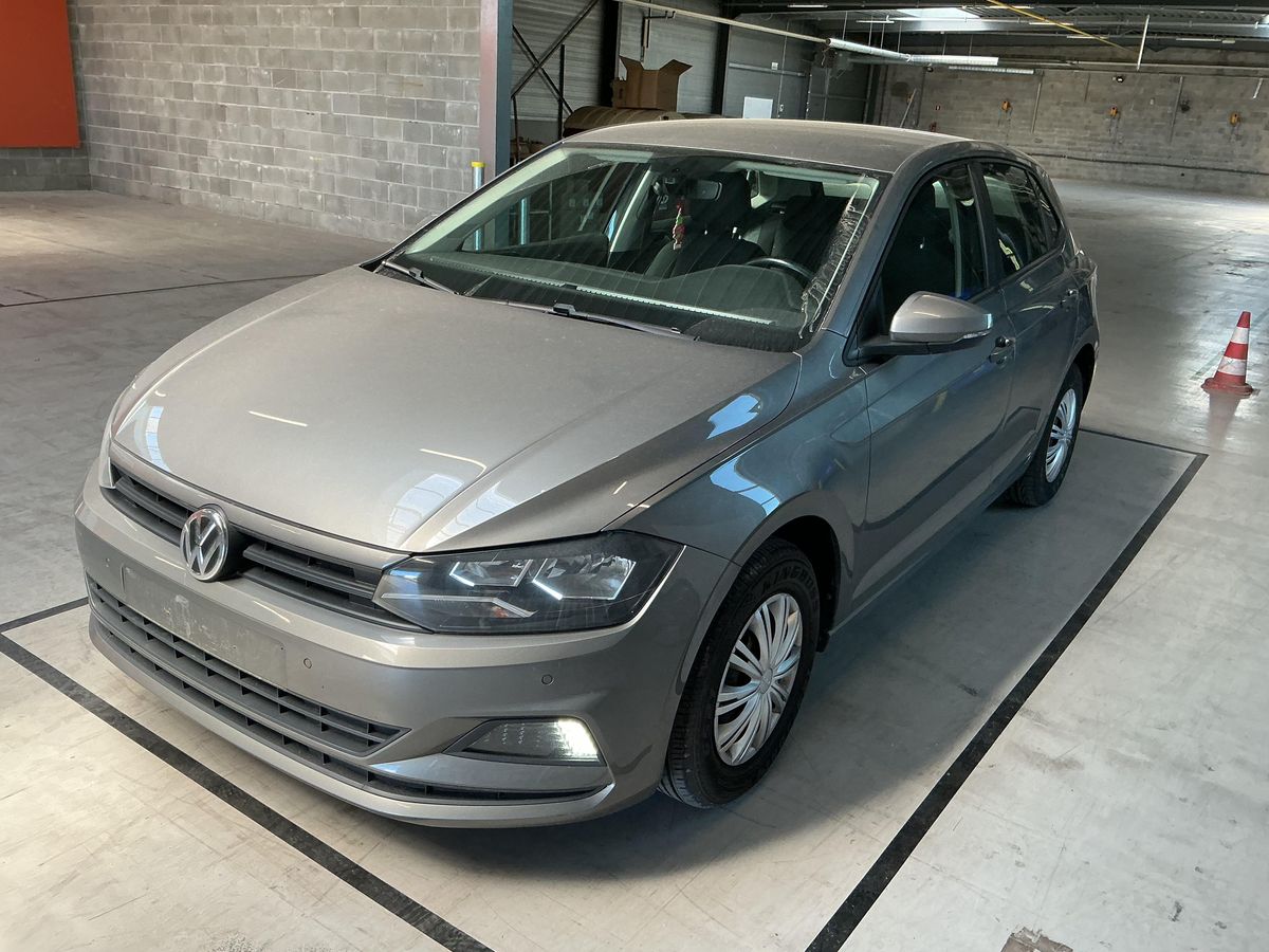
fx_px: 1063
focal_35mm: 29
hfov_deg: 61.7
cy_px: 476
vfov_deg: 48.2
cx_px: 634
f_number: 1.8
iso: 64
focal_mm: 3
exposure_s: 1/100
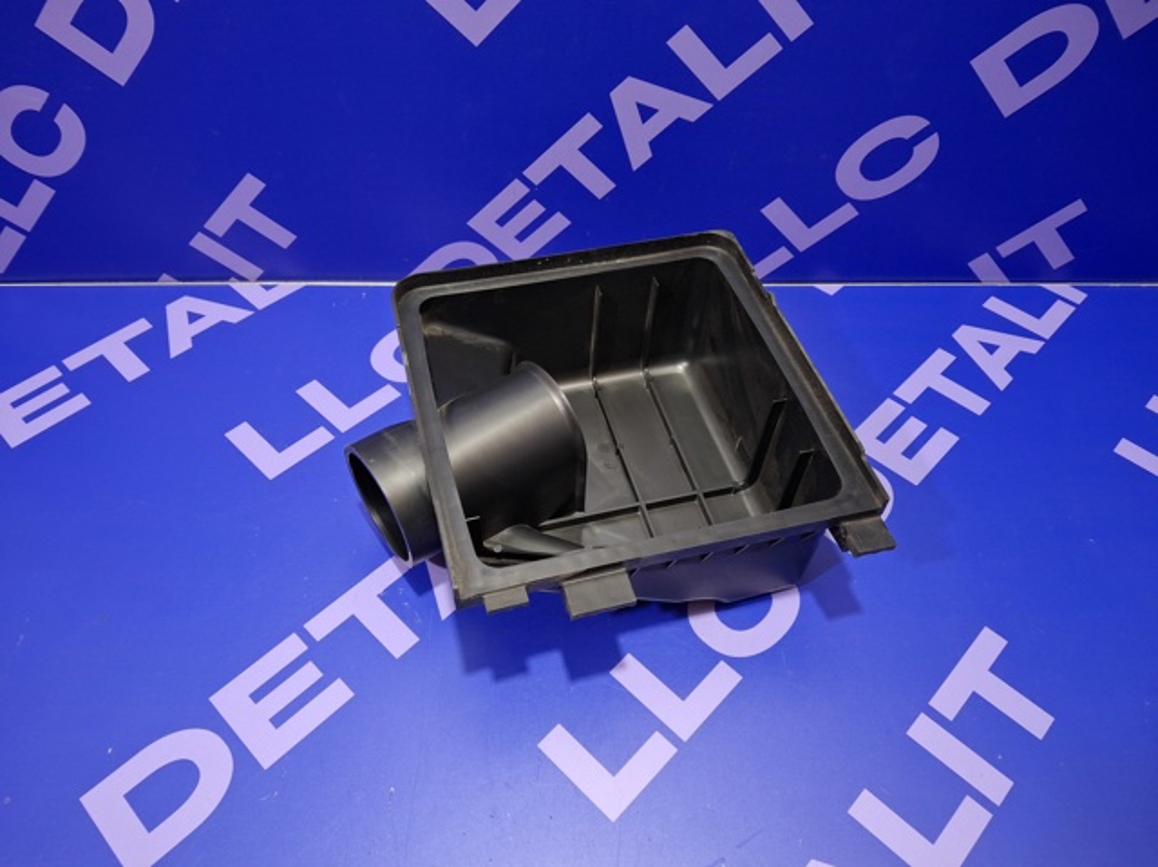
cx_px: 579
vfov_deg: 54.8
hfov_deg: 69.4
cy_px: 434
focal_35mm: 25
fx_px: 836
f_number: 1.8
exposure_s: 1/50
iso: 320
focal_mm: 4.69
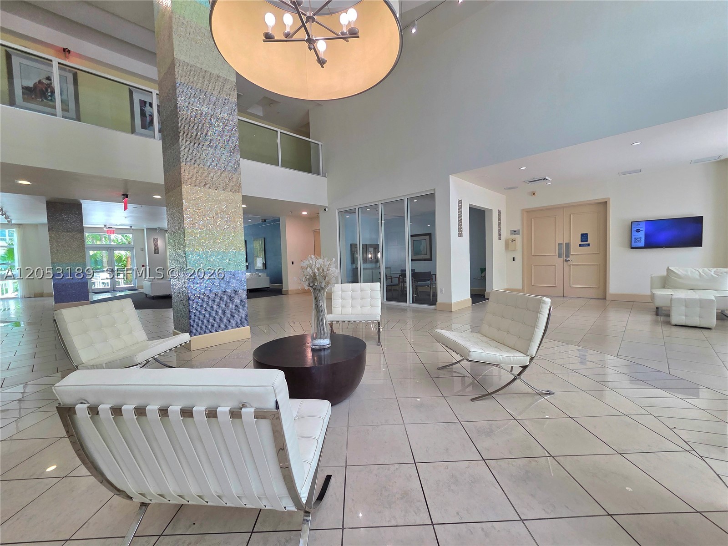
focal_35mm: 13
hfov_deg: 106.2
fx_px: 273
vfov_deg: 89.9
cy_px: 273
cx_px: 364
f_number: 2.2
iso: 125
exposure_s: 1/120
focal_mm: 2.2
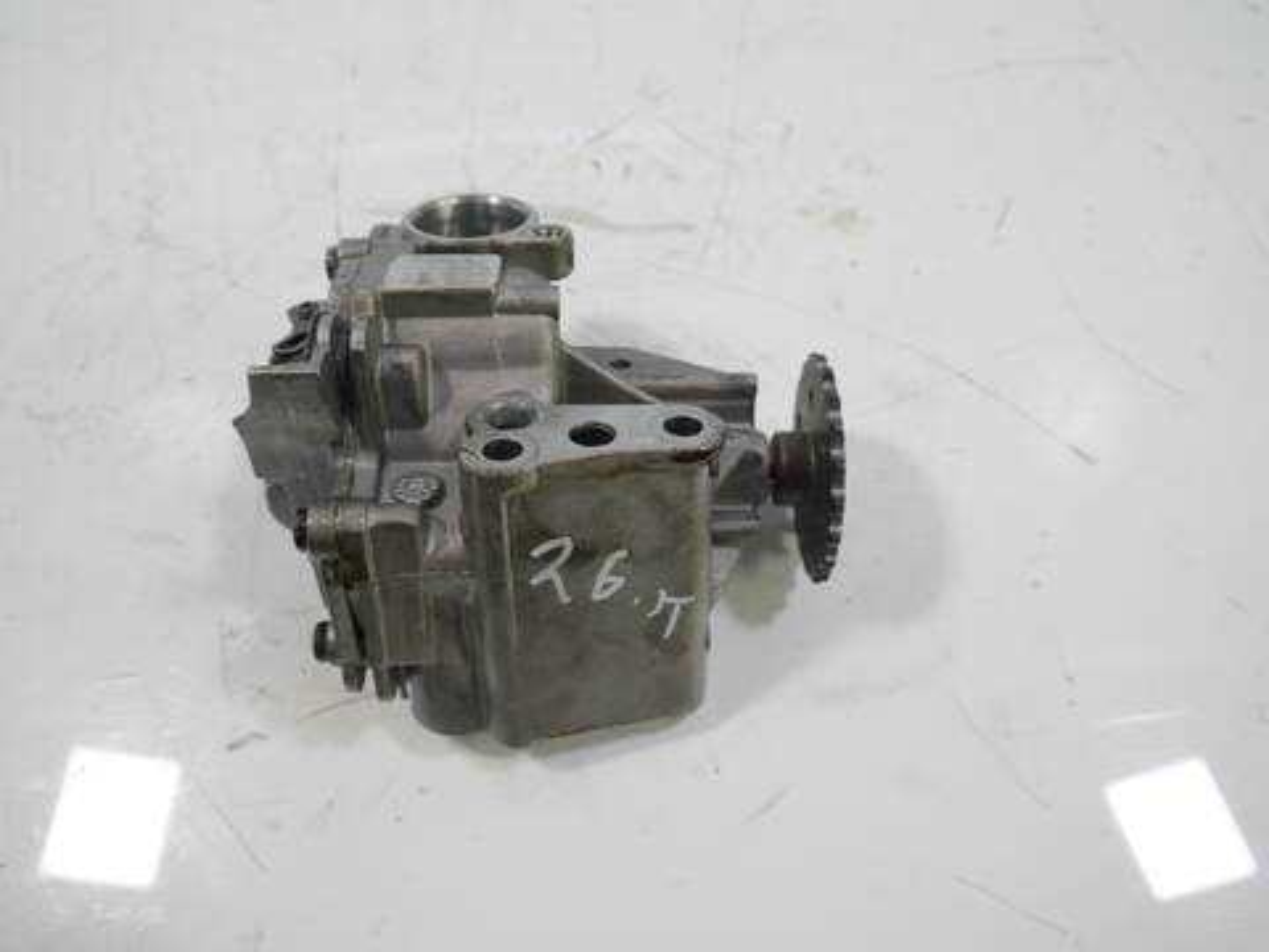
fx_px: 1100
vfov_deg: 46.8
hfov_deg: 60.0
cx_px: 634
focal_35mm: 30
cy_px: 476
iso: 800
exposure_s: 1/125
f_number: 3.5
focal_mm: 15
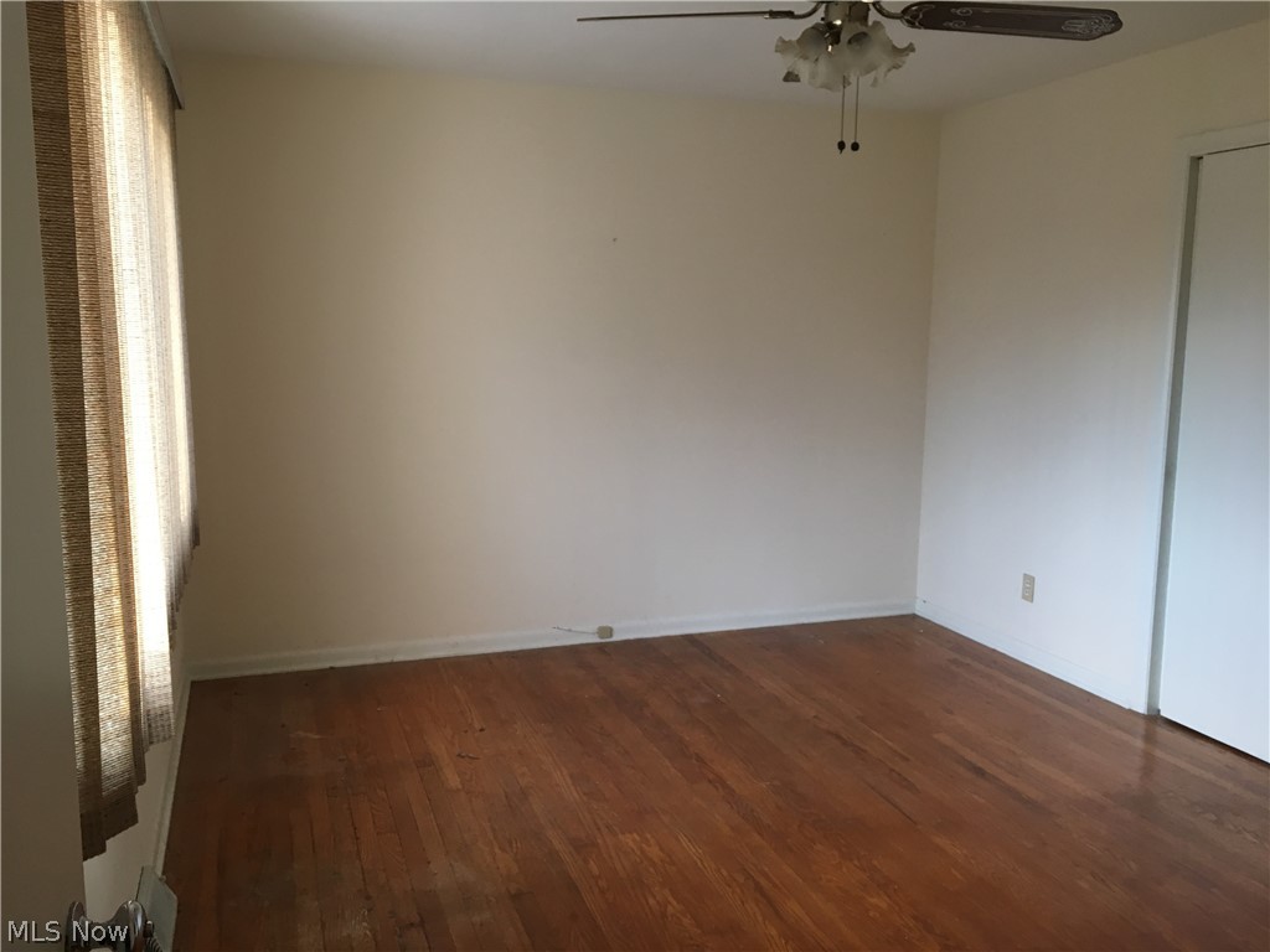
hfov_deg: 61.7
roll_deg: -0.9
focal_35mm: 29
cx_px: 635
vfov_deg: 48.2
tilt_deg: -8.9
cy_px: 476
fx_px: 1064
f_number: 2.2
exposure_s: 1/30
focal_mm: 4.15
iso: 64
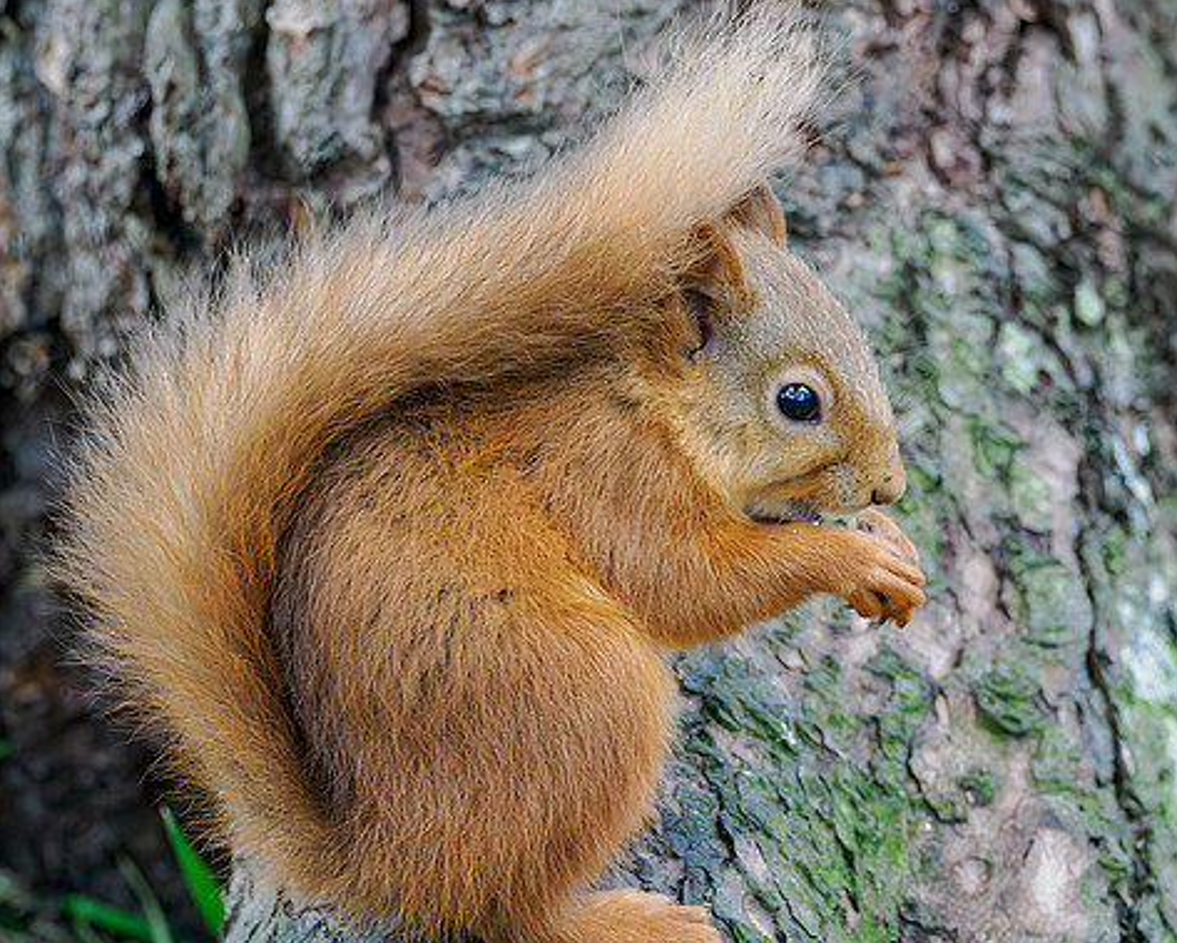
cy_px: 491
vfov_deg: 1.6
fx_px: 34194
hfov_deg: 2.0
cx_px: 823
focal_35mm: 981
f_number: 4
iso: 5000
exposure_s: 1/500
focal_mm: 300
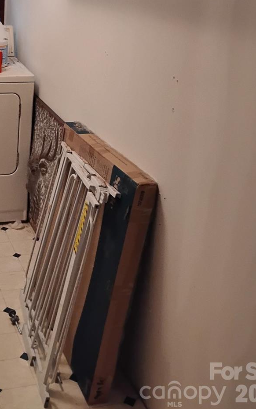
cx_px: 35
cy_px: 74
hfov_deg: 25.6
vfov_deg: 39.3
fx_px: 547
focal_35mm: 49
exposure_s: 1/60
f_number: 1.8
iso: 838
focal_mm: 4.26
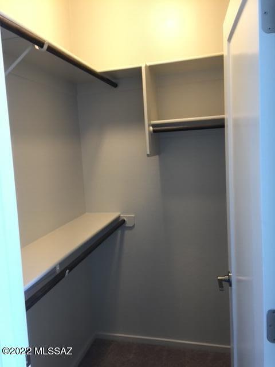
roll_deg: +2.7
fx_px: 307
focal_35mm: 29
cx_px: 138
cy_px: 184
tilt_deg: -5.0
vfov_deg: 61.7
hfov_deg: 48.2
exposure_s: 1/17
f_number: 2.2
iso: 100
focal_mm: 4.15
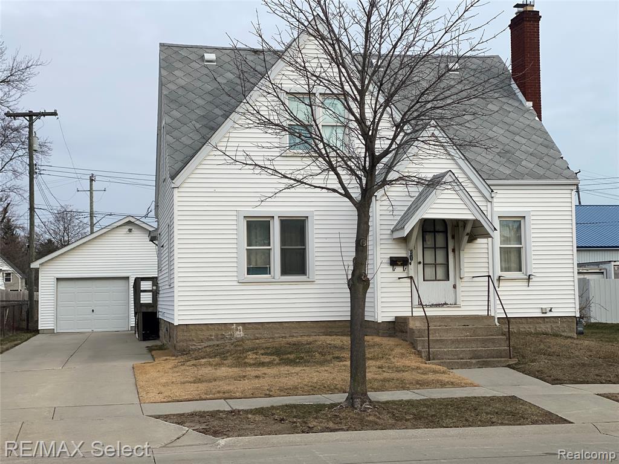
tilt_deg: +2.6
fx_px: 930
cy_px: 232
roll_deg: +1.3
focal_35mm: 52
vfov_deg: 28.0
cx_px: 310
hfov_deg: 36.8
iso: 20
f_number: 2
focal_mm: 6
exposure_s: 1/841
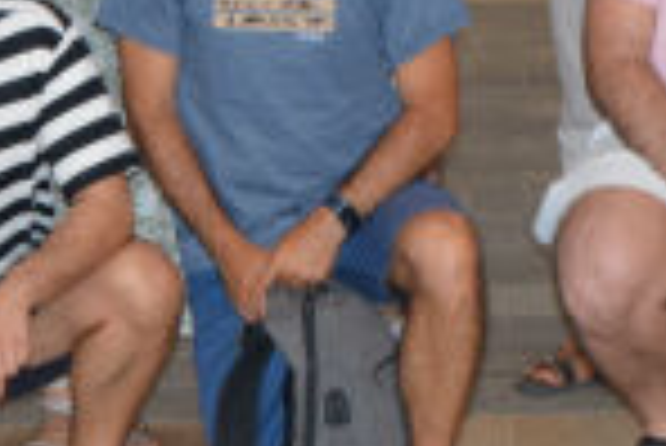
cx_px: 466
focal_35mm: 234
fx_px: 4324
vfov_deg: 5.8
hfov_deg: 8.8
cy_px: -372
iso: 720
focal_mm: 31
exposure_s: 1/60
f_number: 4.2
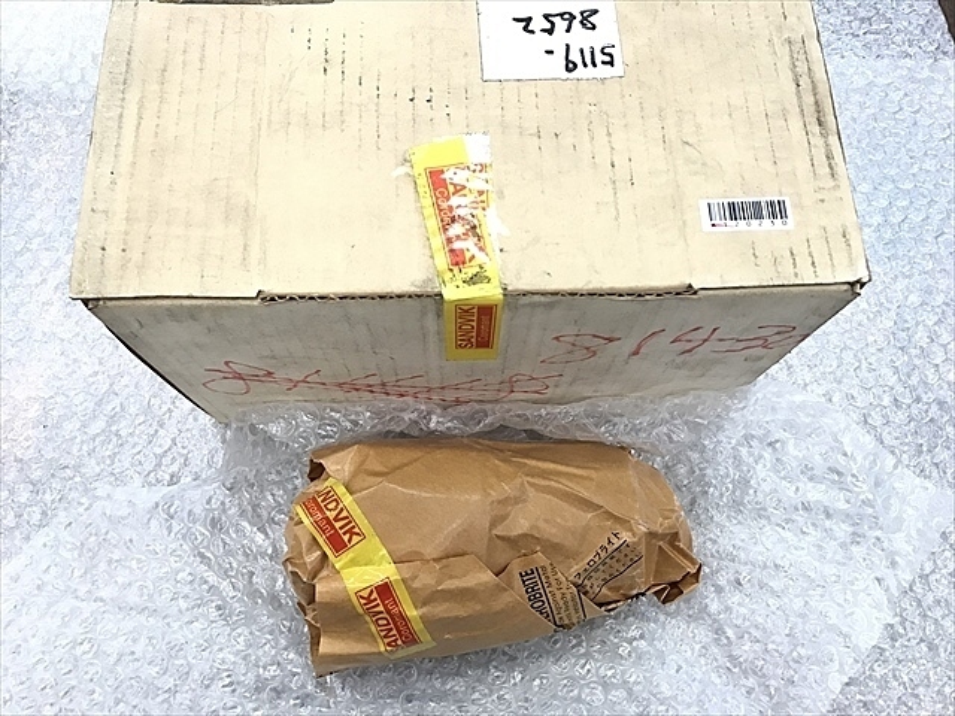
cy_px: 358
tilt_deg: -70.5
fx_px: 772
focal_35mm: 28
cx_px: 478
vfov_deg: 49.7
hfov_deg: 63.4
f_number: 1.8
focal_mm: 3.99
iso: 25
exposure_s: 1/30
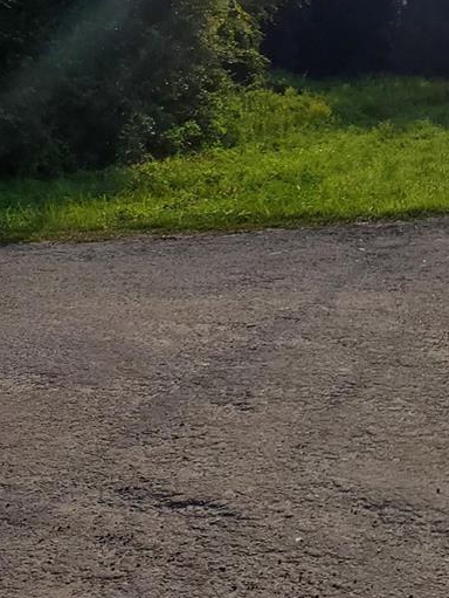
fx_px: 1054
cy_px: 77
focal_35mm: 61
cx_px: 472
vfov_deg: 30.5
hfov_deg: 22.9
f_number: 2.4
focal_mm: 4.3
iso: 50
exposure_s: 1/6689
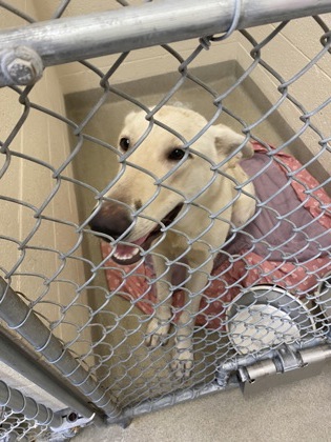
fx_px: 331
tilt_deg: -51.3
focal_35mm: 26
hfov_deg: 53.1
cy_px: 221
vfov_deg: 67.3
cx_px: 166
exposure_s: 1/60
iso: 200
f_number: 1.8
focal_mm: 4.25
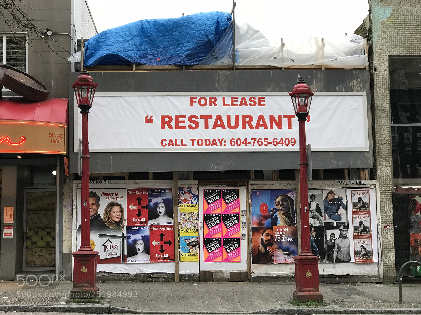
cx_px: 210
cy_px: 158
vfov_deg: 25.7
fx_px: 693
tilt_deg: +4.1
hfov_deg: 33.8
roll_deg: +1.0
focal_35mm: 57
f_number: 2.8
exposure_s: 1/60
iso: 32
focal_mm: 6.6
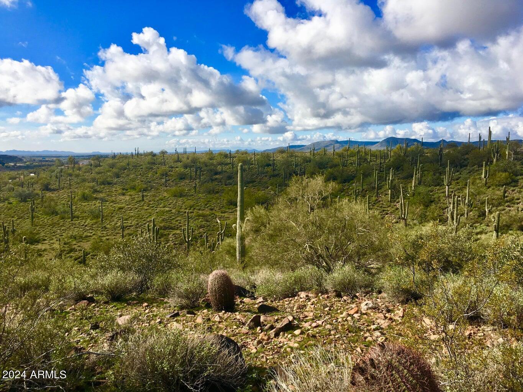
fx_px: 438
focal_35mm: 29
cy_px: 196
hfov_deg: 61.7
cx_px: 262
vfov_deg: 48.2
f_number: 2.2
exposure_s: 1/1972
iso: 25
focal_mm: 4.15
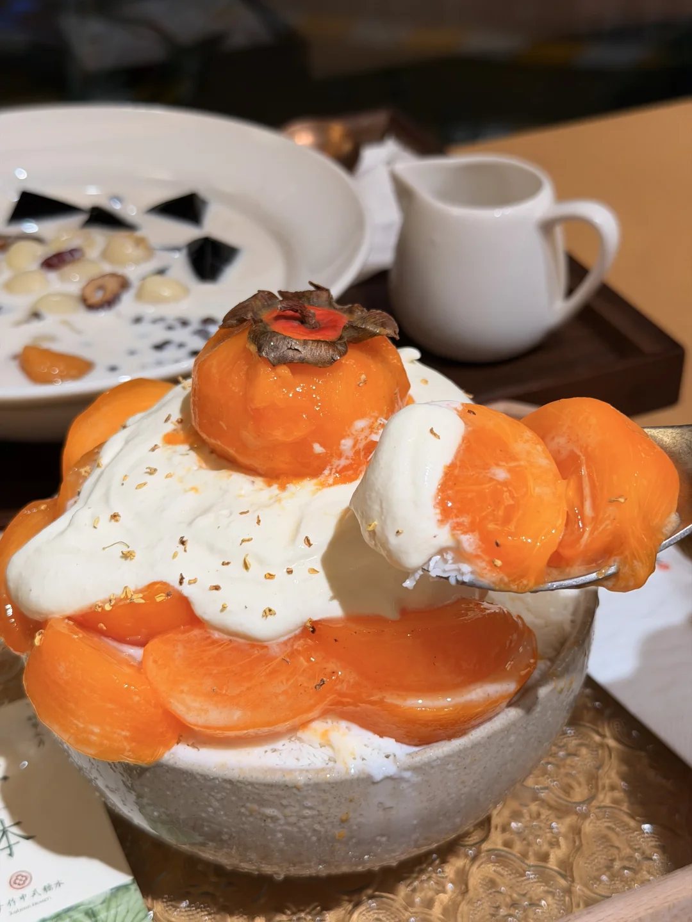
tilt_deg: -37.8
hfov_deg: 30.3
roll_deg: +1.5
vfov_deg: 39.7
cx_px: 346
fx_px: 1279
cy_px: 461
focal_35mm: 48
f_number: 1.78
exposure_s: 1/100
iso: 50
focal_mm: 6.76
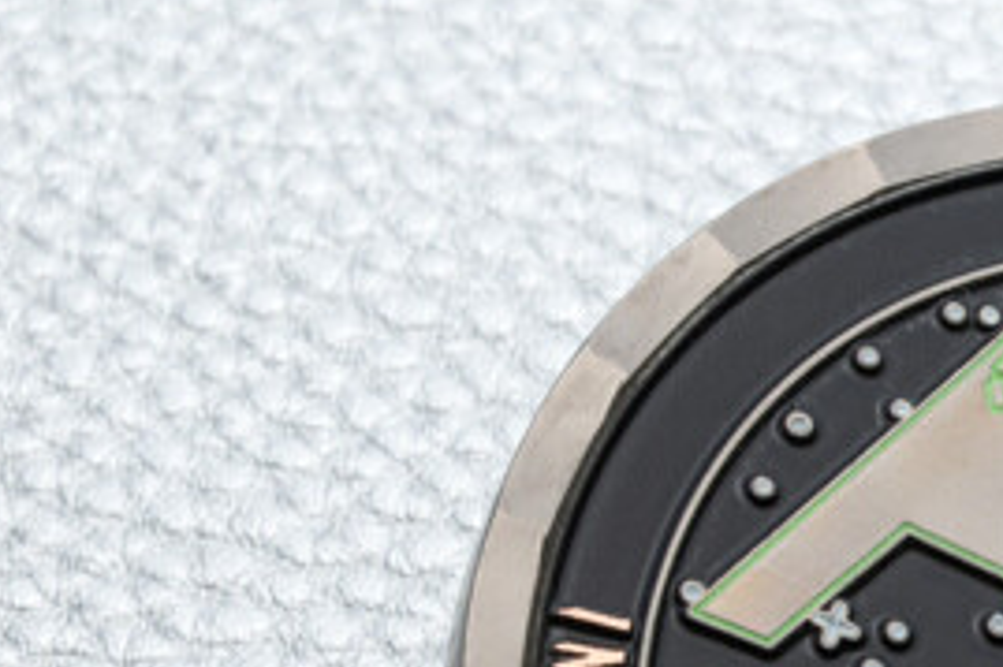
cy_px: 831
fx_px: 8381
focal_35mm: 301
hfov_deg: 6.8
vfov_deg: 4.5
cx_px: 1238
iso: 400
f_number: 19
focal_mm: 90
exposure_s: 1/10
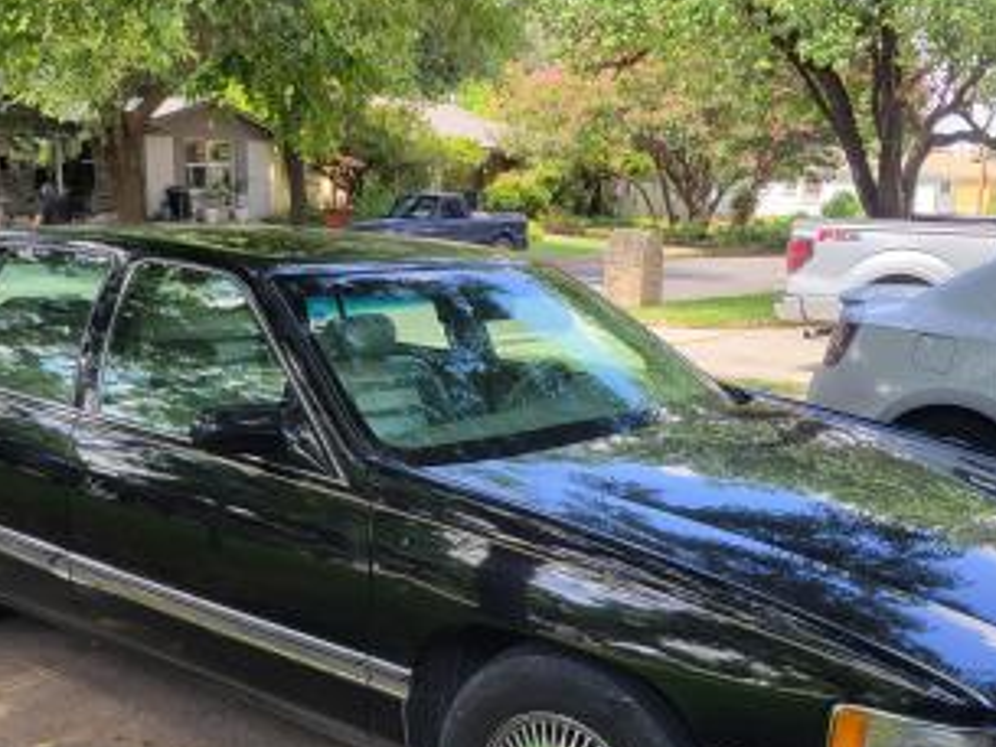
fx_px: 1238
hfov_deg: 43.8
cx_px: 496
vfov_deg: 33.2
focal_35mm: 43
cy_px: 519
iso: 40
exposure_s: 1/163
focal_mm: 5.4
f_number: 1.8
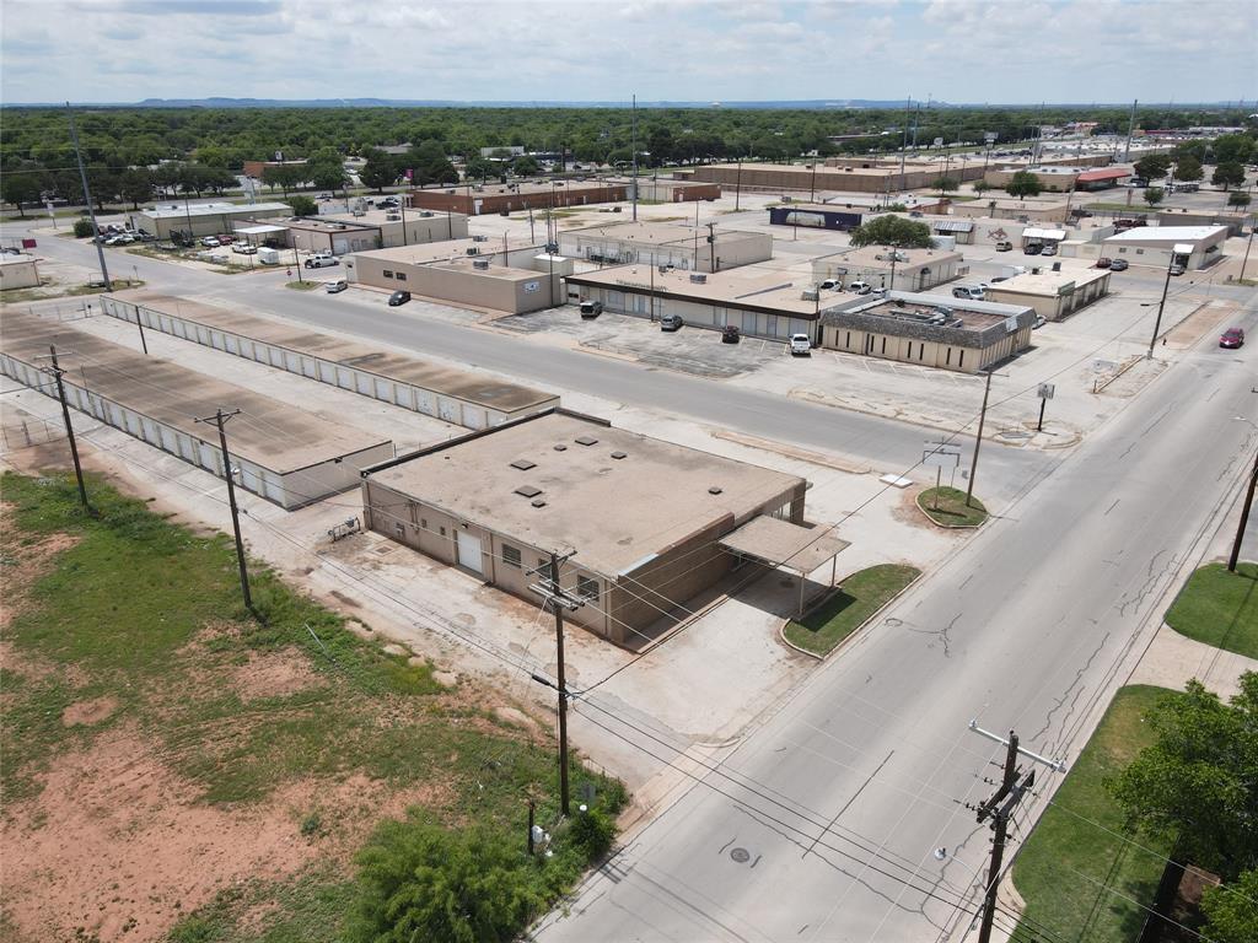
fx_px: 872
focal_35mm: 24
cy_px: 472
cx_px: 629
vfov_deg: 56.8
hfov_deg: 71.6
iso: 100
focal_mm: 4.5
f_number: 2.8
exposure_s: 1/800
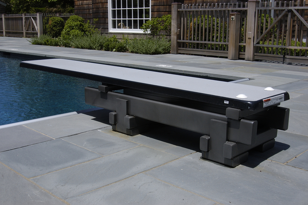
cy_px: 102
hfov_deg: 46.4
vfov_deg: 31.9
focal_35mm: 42
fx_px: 359
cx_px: 154
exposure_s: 1/125
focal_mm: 28
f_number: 16
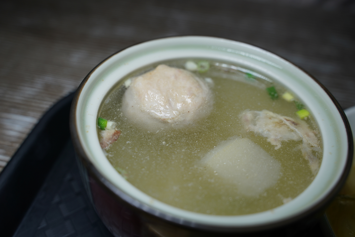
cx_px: 178
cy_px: 118
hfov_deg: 57.2
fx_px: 325
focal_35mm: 33
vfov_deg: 40.0
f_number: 5.6
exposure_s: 1/125
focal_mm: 33
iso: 100
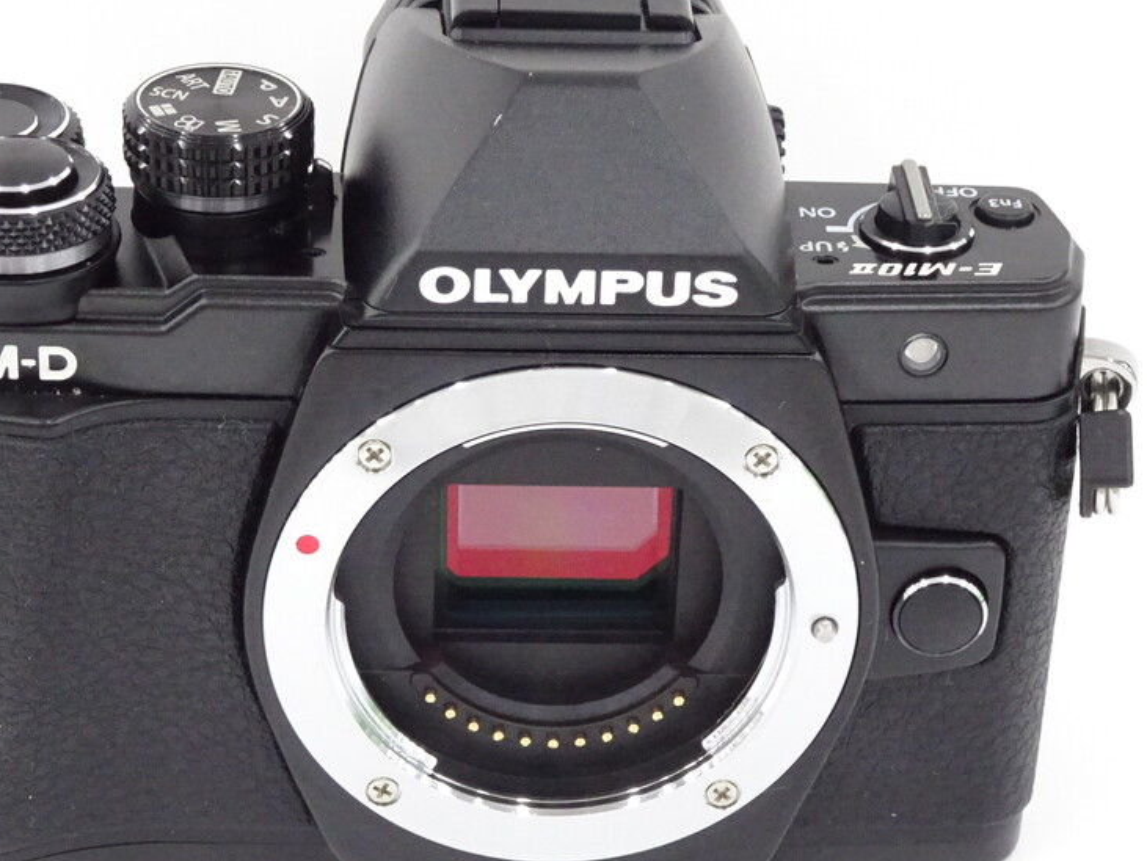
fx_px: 3481
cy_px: 477
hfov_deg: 18.7
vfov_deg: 14.1
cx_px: 464
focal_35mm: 105
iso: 1000
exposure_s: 1/80
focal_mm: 10.95
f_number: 4.5
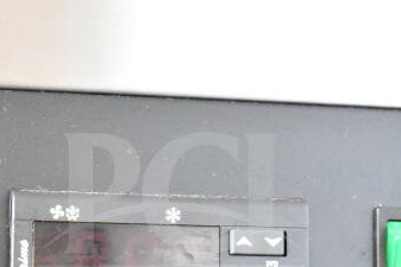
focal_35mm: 125
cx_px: 170
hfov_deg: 16.4
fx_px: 1393
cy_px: 227
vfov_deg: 10.9
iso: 20000
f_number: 5.3
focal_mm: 46
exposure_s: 1/80
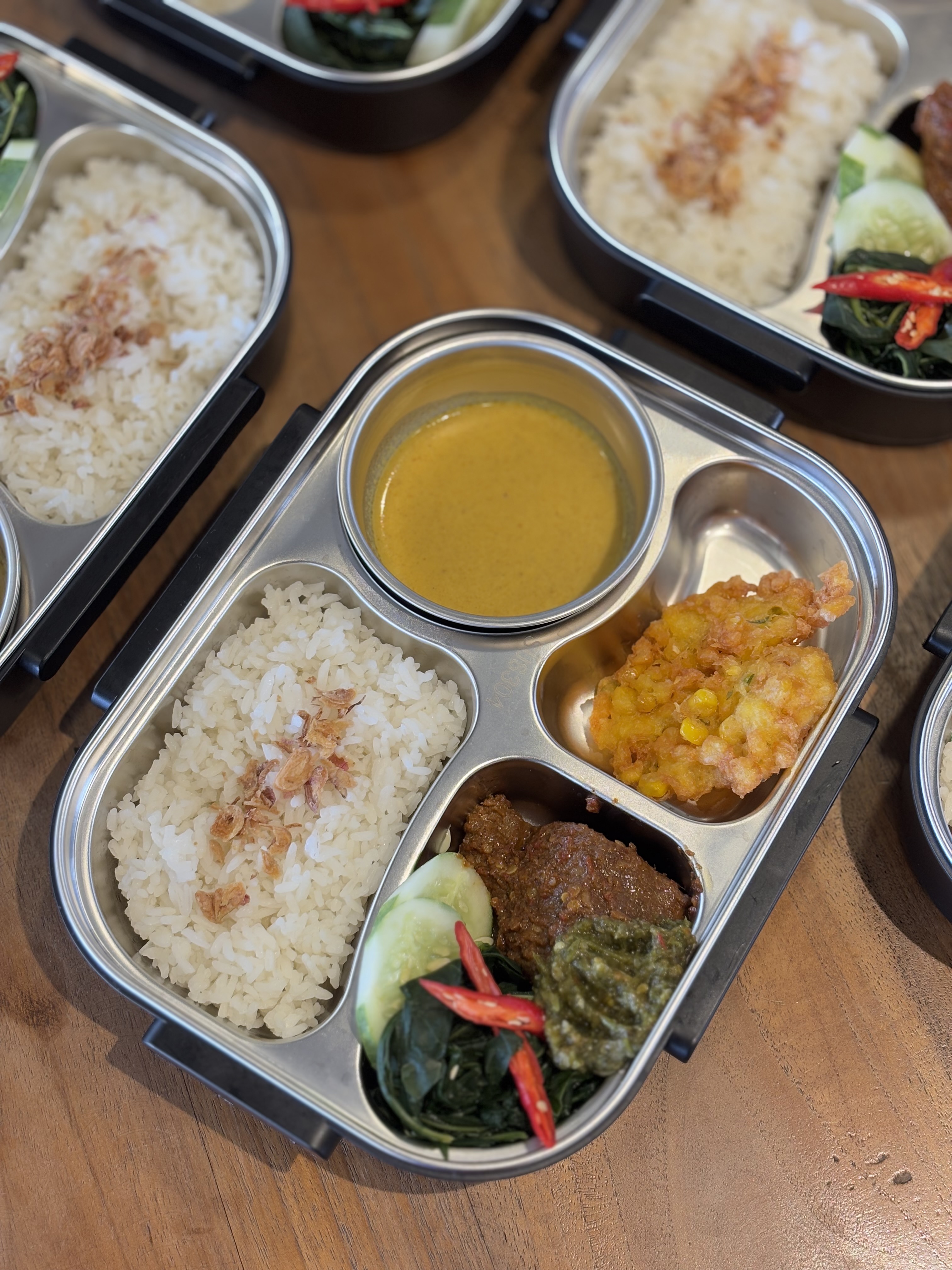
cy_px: 635
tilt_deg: -68.9
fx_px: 1907
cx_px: 476
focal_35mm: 52
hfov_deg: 28.0
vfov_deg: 36.8
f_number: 1.6
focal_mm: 5.96
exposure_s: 1/50
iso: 64
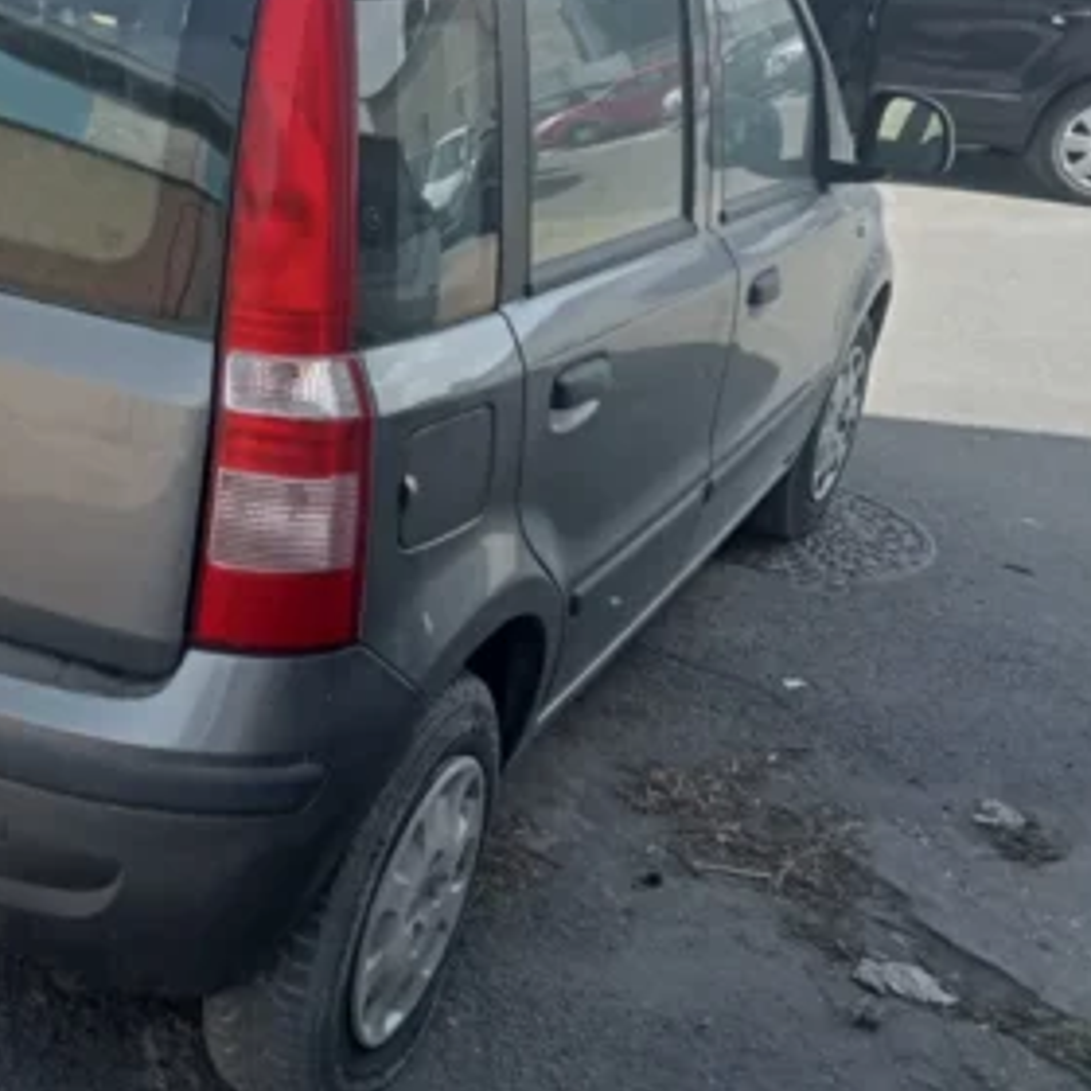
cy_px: 351
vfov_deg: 31.9
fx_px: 1890
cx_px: 101
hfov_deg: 30.7
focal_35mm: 53
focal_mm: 3.46
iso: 100
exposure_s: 1/439
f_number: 2.2
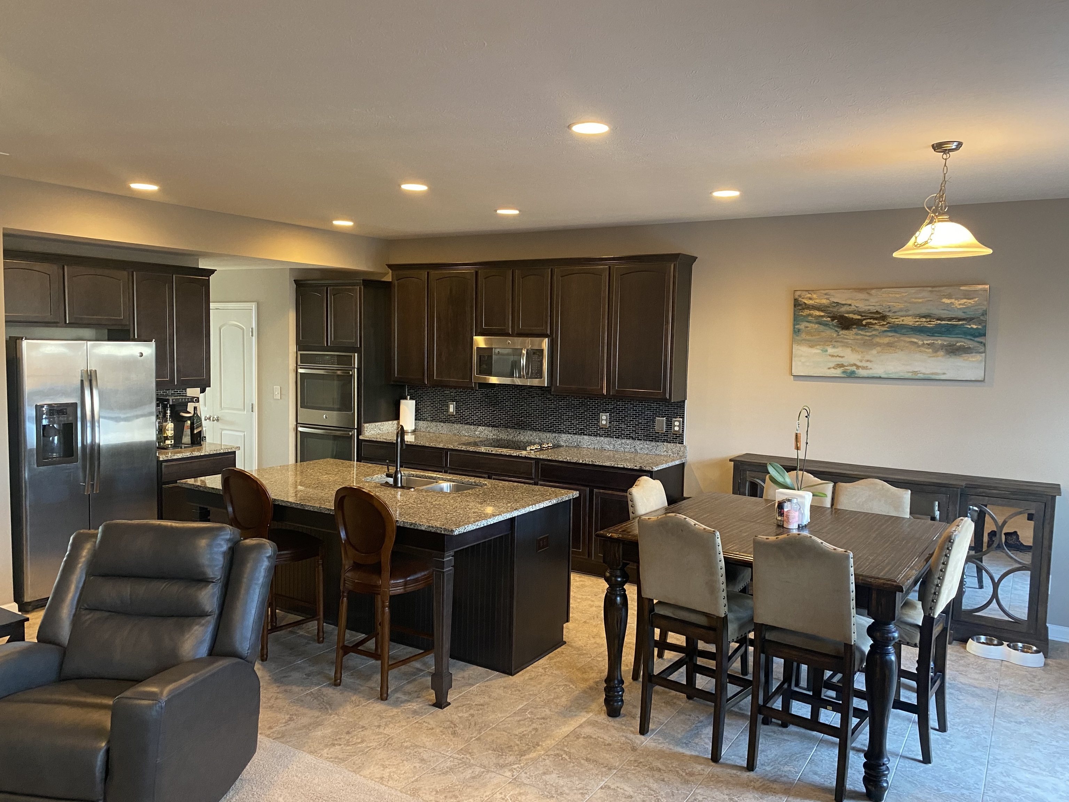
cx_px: 534
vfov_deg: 53.1
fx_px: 803
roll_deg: -2.0
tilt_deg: -6.1
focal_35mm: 26
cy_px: 401
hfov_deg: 67.3
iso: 320
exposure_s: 1/60
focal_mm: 4.25
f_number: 1.8
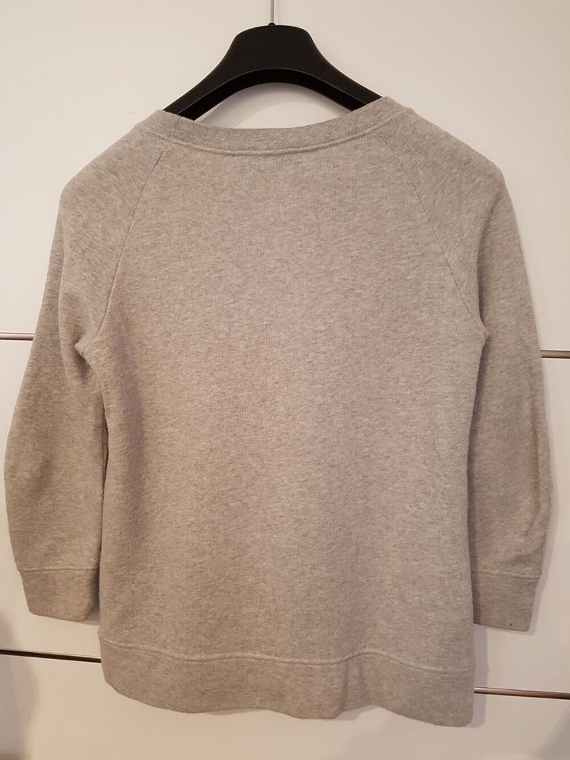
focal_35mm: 26
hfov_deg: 53.1
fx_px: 571
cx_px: 285
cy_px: 380
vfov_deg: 67.3
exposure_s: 1/17
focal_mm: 4.2
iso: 200
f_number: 1.7
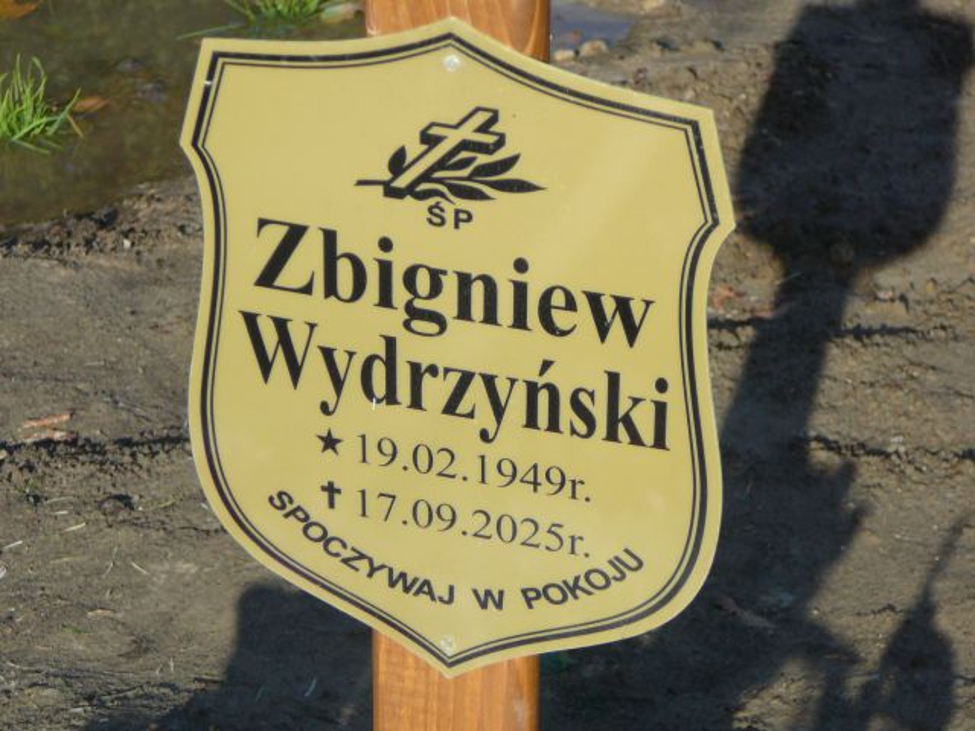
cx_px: 488
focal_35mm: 112
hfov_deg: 17.6
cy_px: 366
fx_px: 3155
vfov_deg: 13.2
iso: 80
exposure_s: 1/640
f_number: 3.9
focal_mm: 16.6
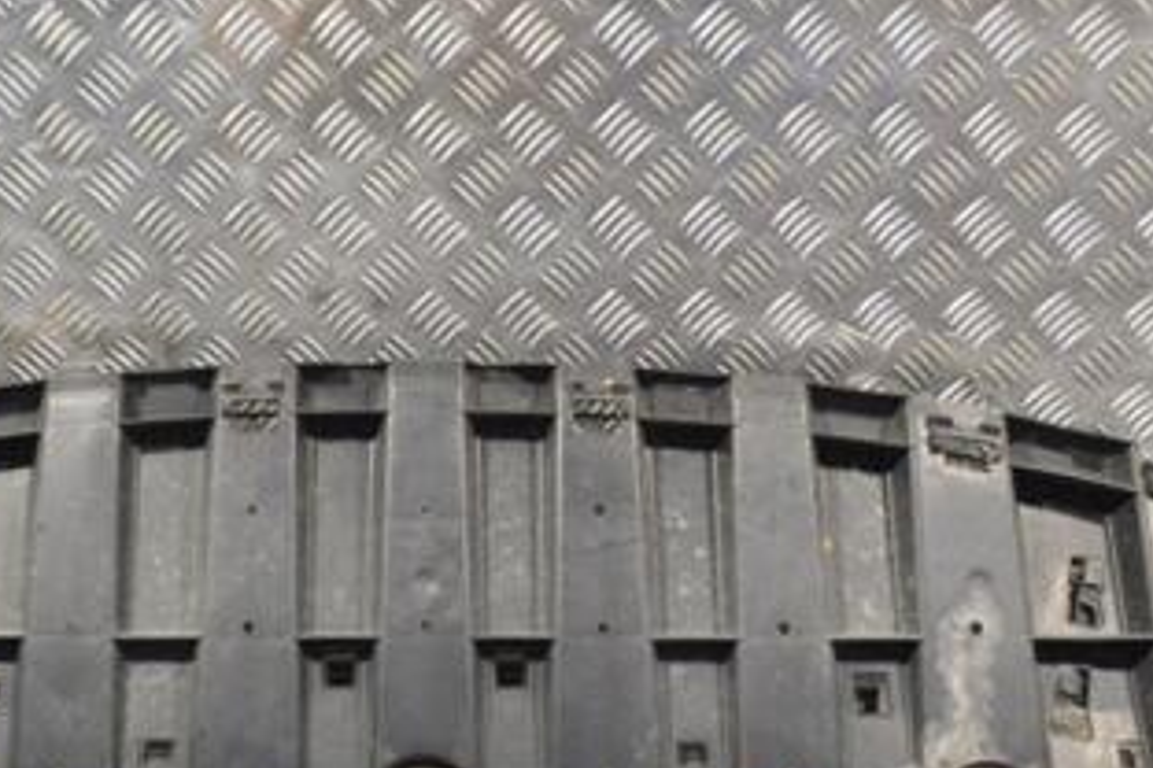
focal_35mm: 52
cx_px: 407
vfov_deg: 25.9
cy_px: 487
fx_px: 1665
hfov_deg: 37.9
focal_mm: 18
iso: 3200
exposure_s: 1/200
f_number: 8
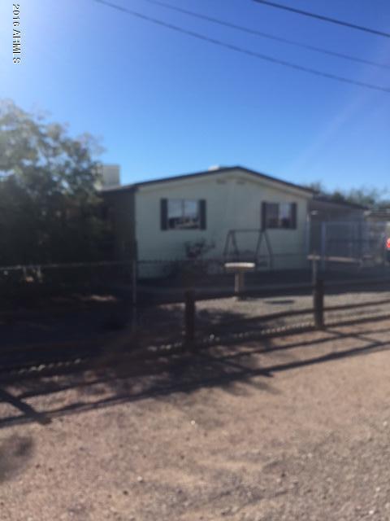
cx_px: 195
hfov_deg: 48.2
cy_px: 260
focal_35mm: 29
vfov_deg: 61.7
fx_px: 436
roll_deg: +1.5
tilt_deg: -2.8
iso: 32
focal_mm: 4.15
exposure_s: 1/2083
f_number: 2.2
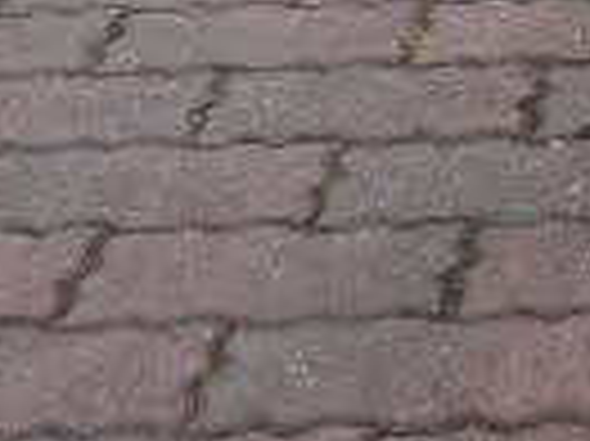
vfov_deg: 9.8
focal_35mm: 137
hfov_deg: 13.1
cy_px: -549
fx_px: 2333
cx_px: 1040
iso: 100
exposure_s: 1/250
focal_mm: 5
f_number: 3.7
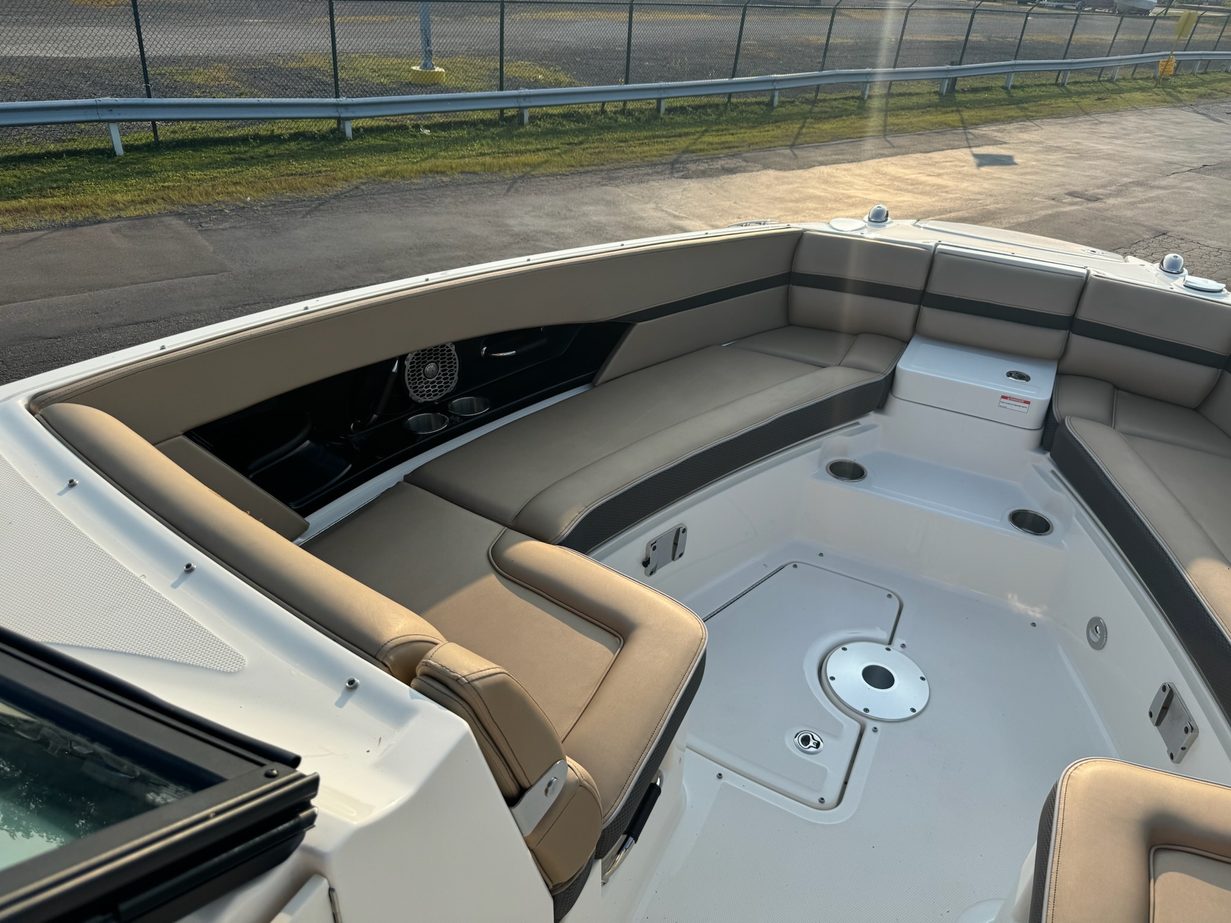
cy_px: 462
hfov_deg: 71.6
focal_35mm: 24
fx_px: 853
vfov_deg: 56.8
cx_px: 616
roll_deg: -4.3
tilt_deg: -29.1
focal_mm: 6.76
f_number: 1.78
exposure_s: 1/3597
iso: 80
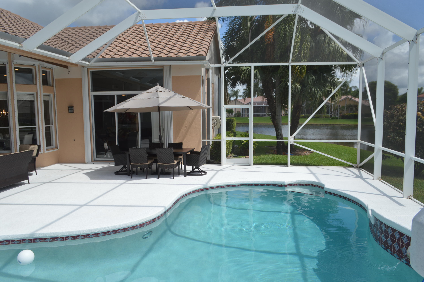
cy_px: 141
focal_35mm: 27
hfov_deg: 67.4
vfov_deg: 47.8
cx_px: 212
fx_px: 318
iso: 100
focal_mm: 18
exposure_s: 1/200
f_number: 7.1
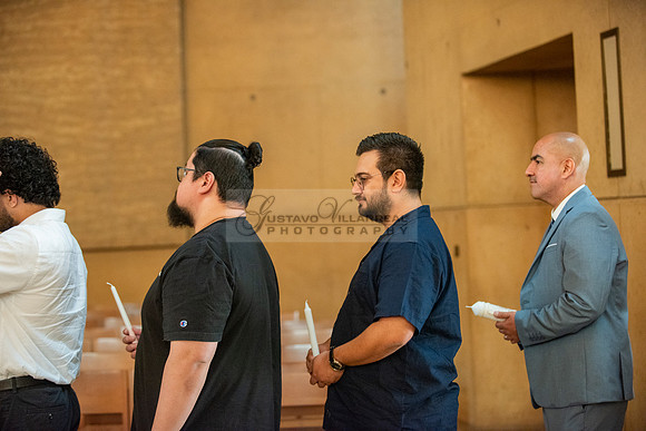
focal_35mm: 80
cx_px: 323
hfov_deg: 25.4
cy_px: 216
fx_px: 1436
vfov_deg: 17.1
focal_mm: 80
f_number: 2.8
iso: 2000
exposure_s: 1/100
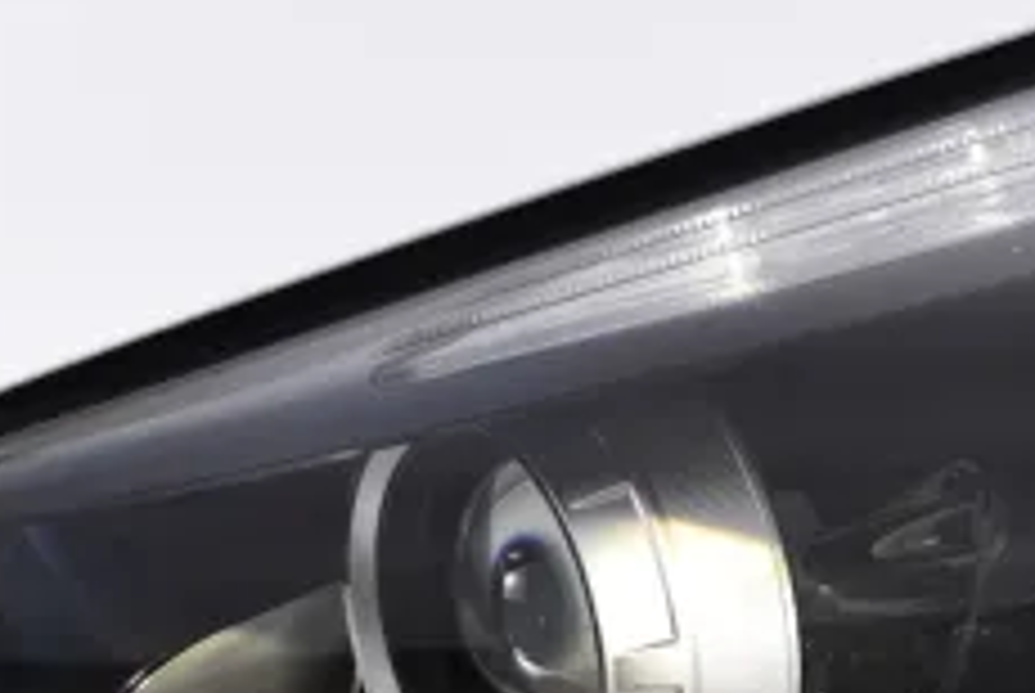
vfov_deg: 8.3
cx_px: 1354
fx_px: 4750
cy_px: 443
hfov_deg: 12.1
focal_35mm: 165
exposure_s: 1/200
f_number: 4.5
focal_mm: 50
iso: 160
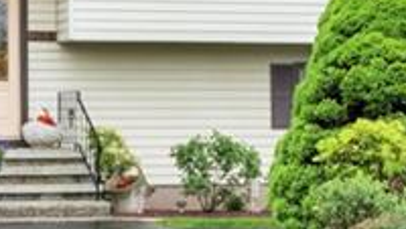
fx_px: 1473
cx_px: 89
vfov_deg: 8.9
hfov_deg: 15.6
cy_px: 111
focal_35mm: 137
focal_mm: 17
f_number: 11
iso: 640
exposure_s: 1/100
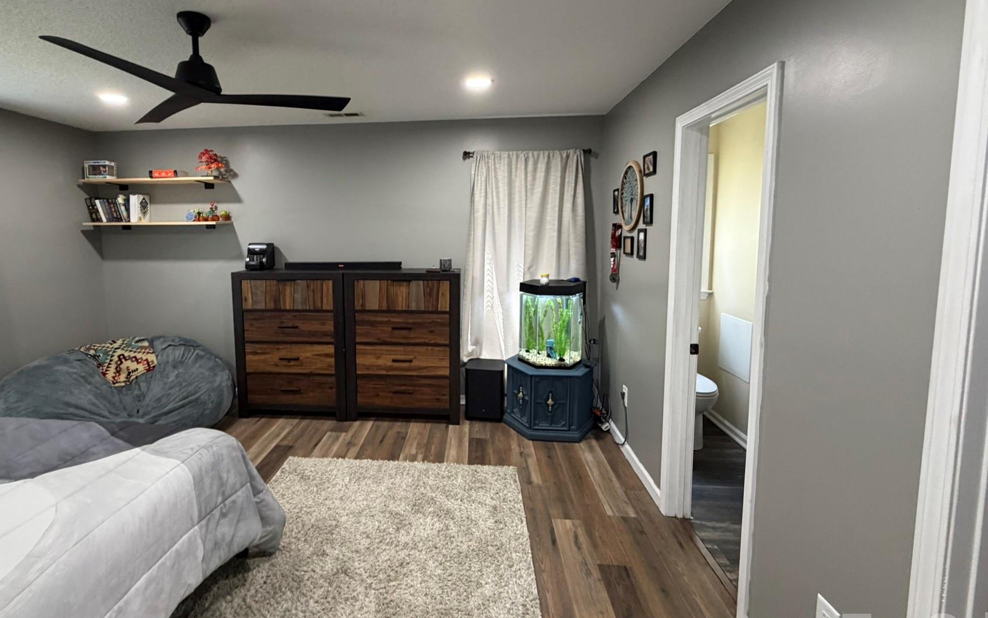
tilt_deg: -4.7
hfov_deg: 90.6
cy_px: 279
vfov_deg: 64.9
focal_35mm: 18
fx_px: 485
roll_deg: +0.1
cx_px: 430
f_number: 2.2
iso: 400
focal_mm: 2.22
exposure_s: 1/60
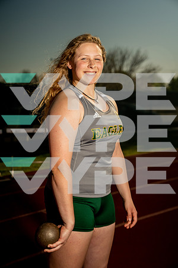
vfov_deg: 35.6
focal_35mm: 56
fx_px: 415
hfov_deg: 24.2
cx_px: 89
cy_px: 134
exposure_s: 1/250
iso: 250
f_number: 4
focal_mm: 56
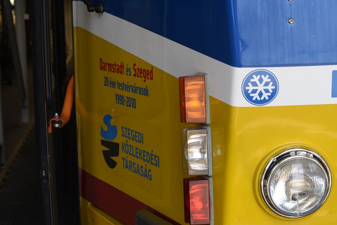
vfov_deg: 17.1
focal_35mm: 80
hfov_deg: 24.5
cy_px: 107
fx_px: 749
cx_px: 316
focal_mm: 35
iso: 100
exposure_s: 1/200
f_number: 3.5
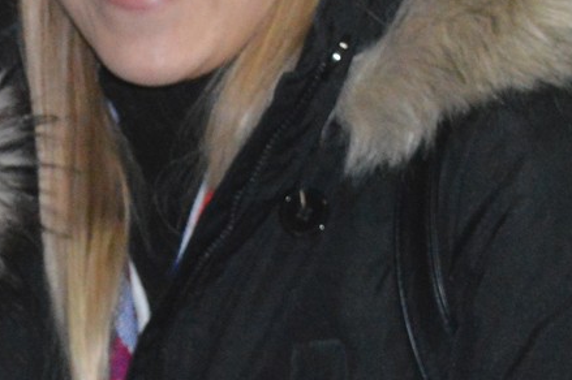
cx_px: 7
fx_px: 3699
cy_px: 167
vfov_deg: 5.9
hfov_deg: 8.8
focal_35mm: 233
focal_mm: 42
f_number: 5
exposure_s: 1/60
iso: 3200
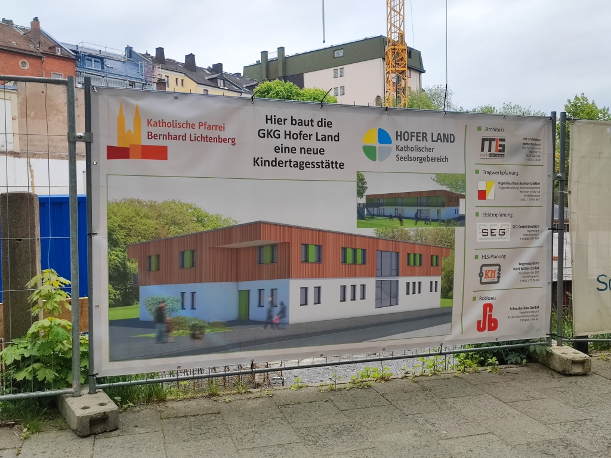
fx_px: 441
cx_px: 306
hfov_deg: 69.4
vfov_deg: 54.9
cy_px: 229
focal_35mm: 25
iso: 50
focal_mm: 5.96
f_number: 1.75
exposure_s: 1/144
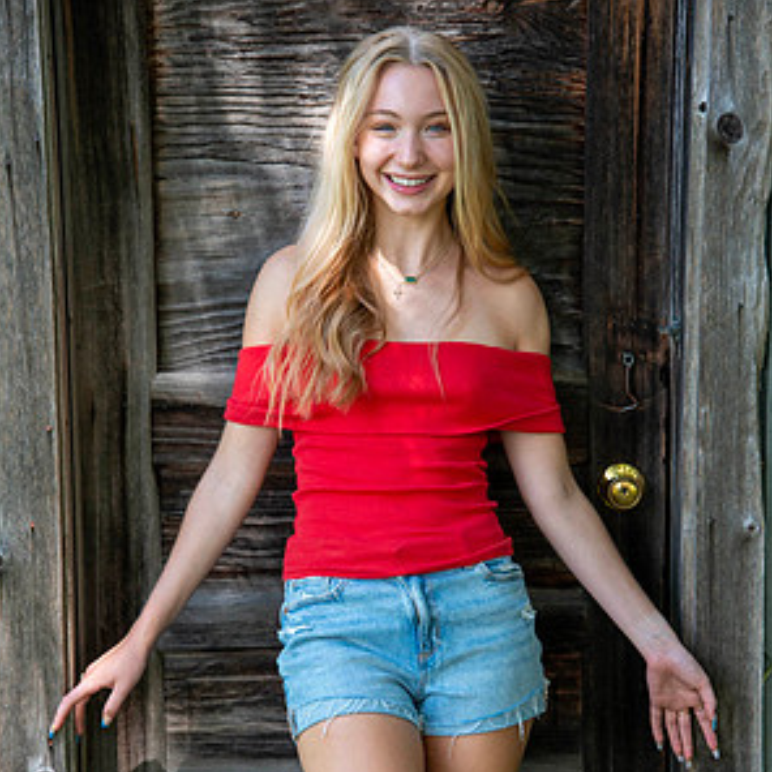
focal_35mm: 106
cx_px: 383
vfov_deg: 16.4
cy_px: 519
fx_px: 2675
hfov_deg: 16.4
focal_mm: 82
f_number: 5.6
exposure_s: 1/200
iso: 320
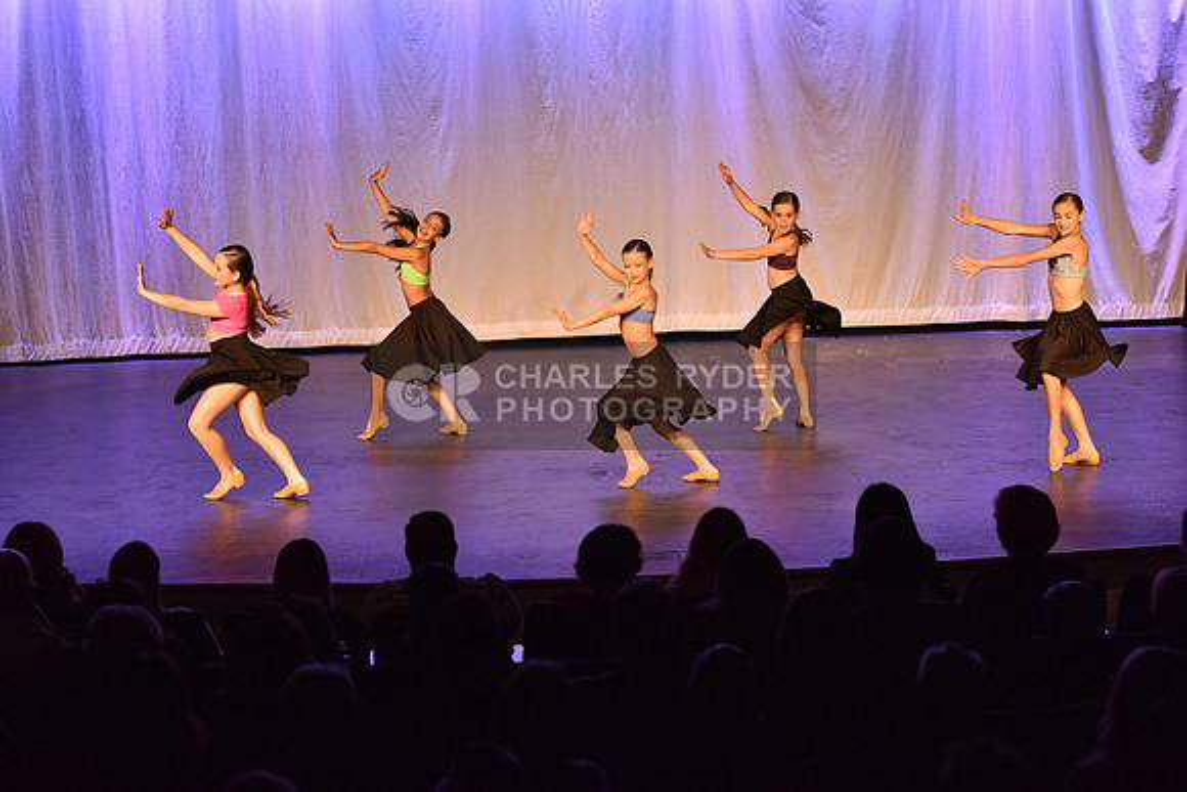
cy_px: 396
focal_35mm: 100
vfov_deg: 13.7
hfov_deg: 20.4
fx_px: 3298
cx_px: 594
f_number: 4.5
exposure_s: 1/250
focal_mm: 100
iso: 2000
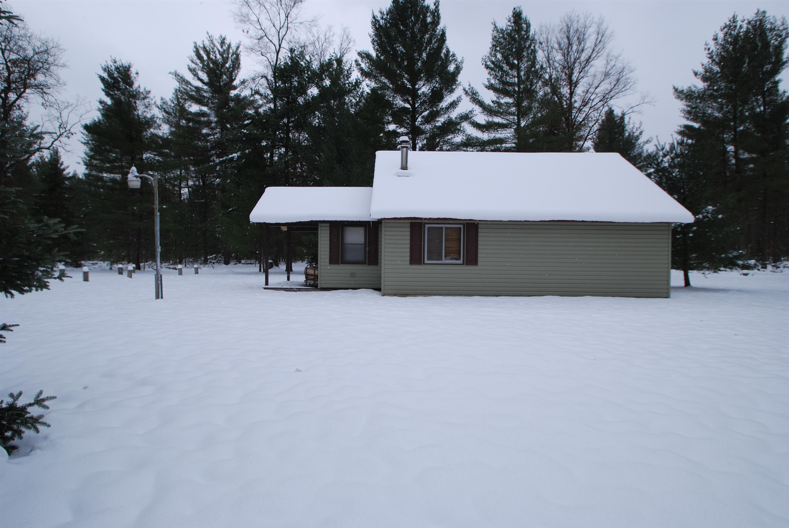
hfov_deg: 89.9
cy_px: 264
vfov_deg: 67.5
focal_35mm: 18
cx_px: 394
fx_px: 395
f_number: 5.6
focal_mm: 12
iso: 125
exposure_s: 1/250
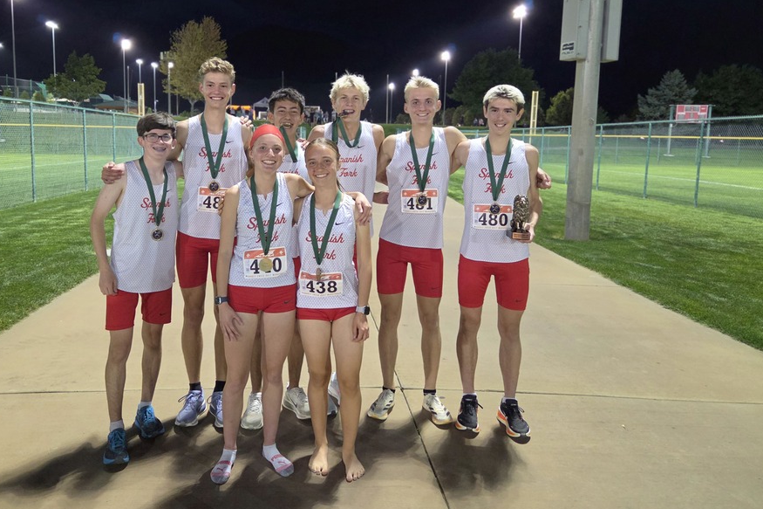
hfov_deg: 65.1
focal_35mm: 28
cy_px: 194
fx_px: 593
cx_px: 323
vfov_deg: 46.0
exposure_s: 1/120
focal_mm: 5.4
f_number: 1.8
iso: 1250
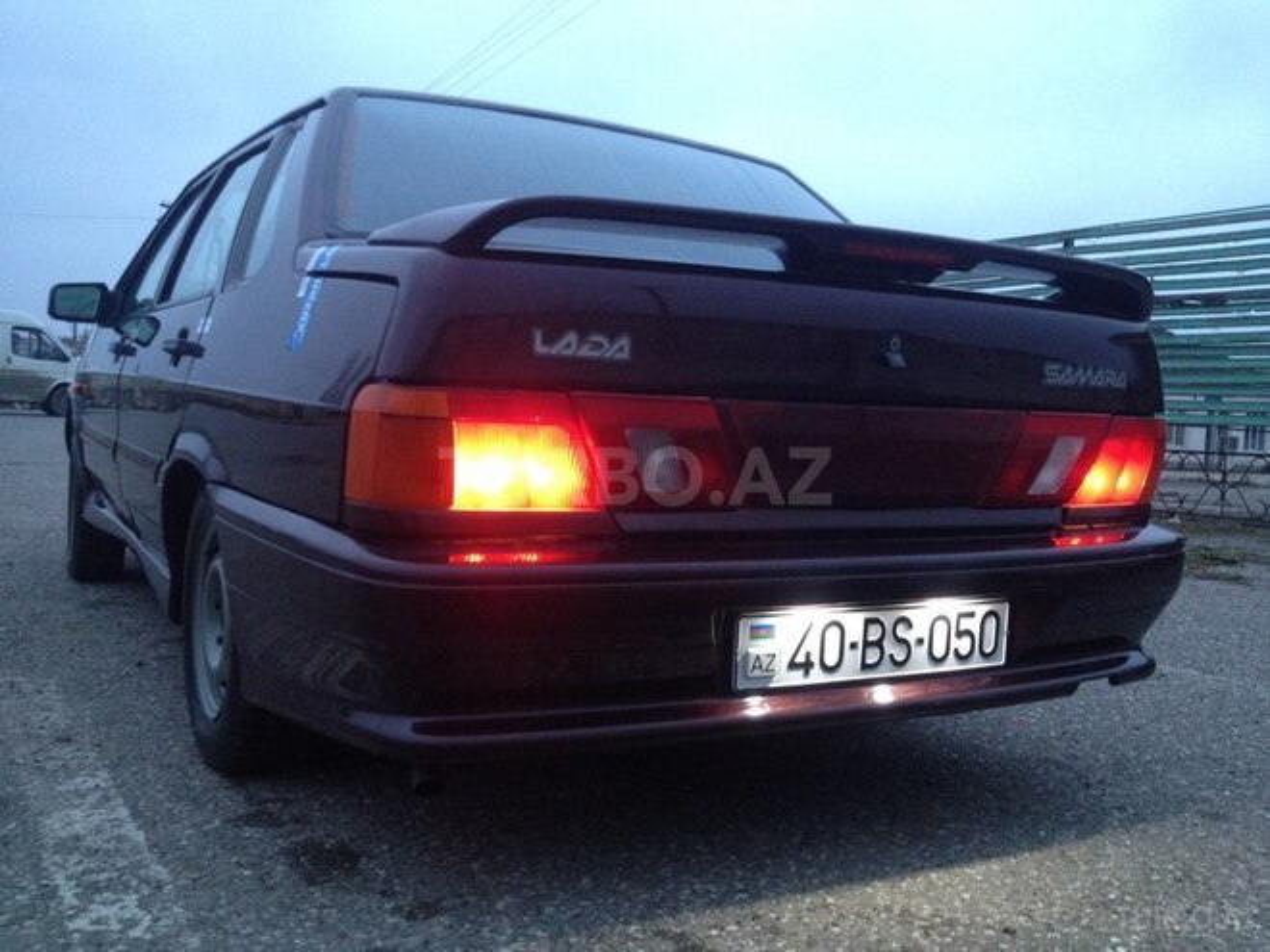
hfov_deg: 52.6
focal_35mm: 35
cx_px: 635
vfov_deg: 40.7
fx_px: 1284
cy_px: 476
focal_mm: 4.28
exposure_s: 1/20
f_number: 2.4
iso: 200
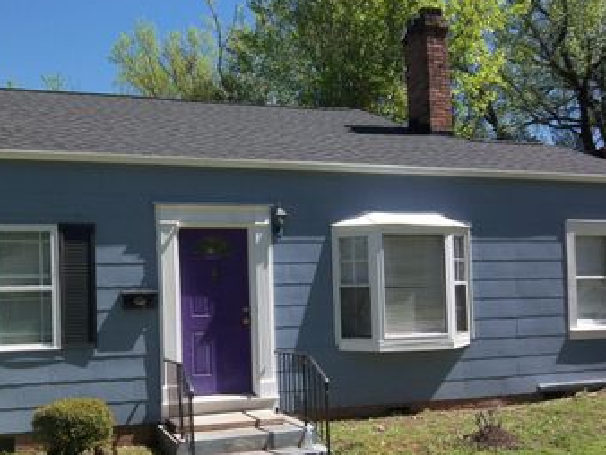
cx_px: 201
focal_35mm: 34
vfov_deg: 41.6
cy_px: 282
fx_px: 596
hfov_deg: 52.9
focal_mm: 3.8
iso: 50
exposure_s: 1/200
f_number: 5.6
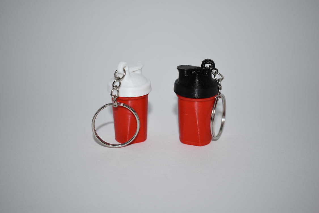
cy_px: 106
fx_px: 452
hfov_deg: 38.9
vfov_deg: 26.5
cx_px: 160
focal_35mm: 51
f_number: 4.5
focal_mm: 34
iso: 100
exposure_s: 1/100
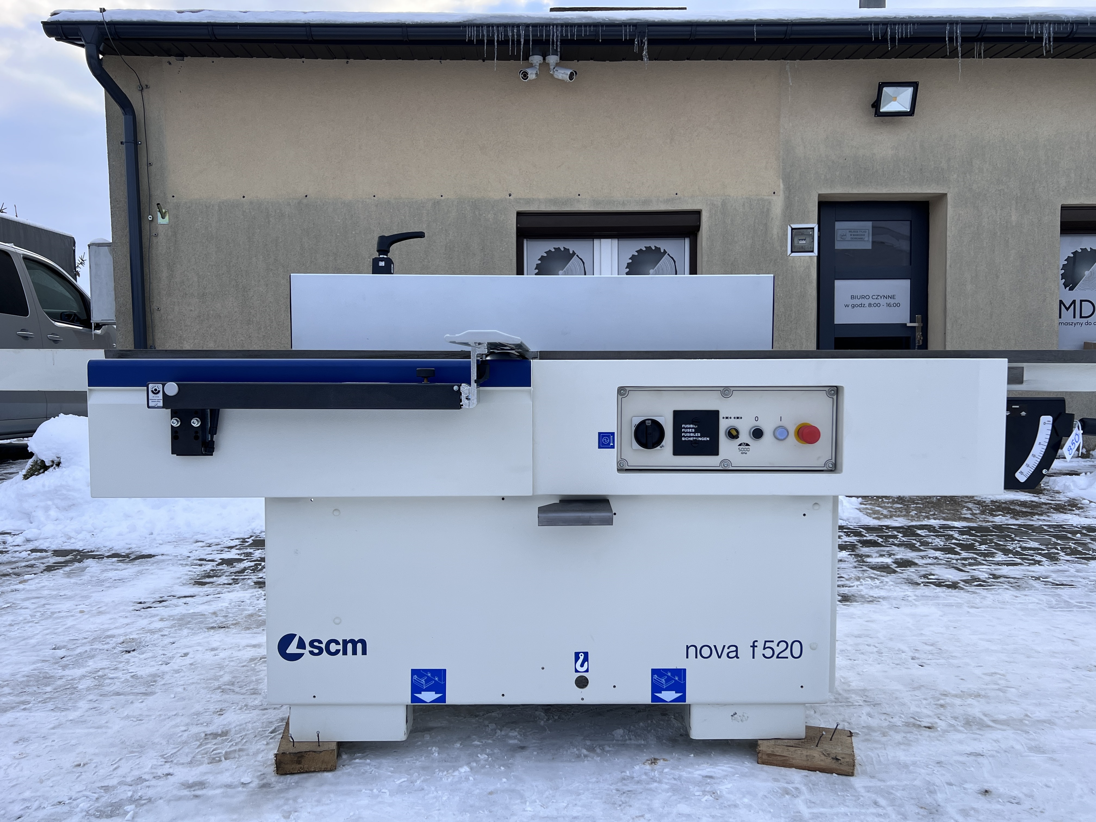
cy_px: 411
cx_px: 548
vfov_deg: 53.1
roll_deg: +1.2
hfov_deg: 67.3
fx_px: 823
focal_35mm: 26
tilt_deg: -1.7
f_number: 1.5
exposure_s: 1/1901
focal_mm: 5.7
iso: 50
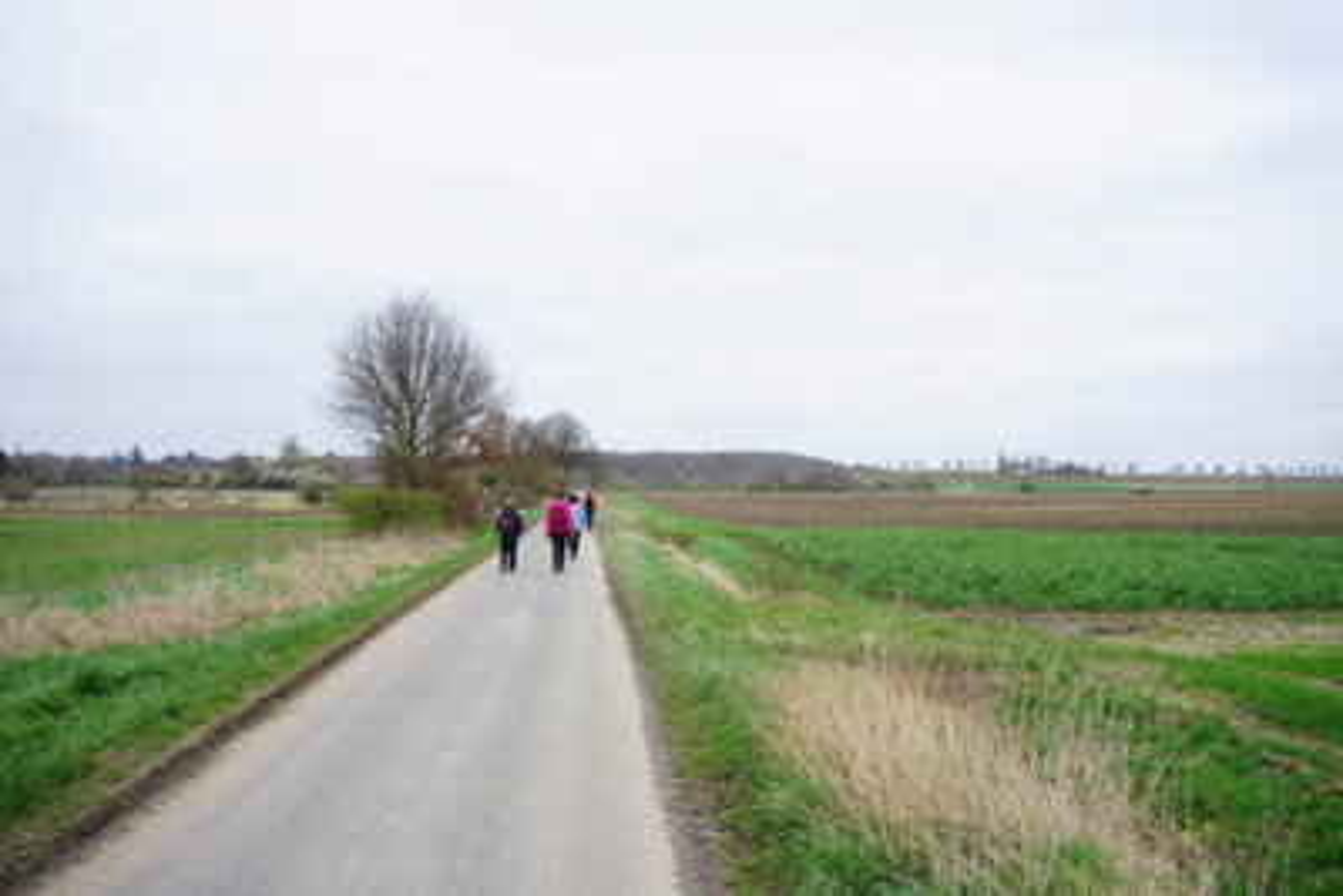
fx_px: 1306
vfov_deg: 37.9
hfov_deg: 54.4
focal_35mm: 35
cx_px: 672
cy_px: 448
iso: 100
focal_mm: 35
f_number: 4.5
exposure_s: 1/125
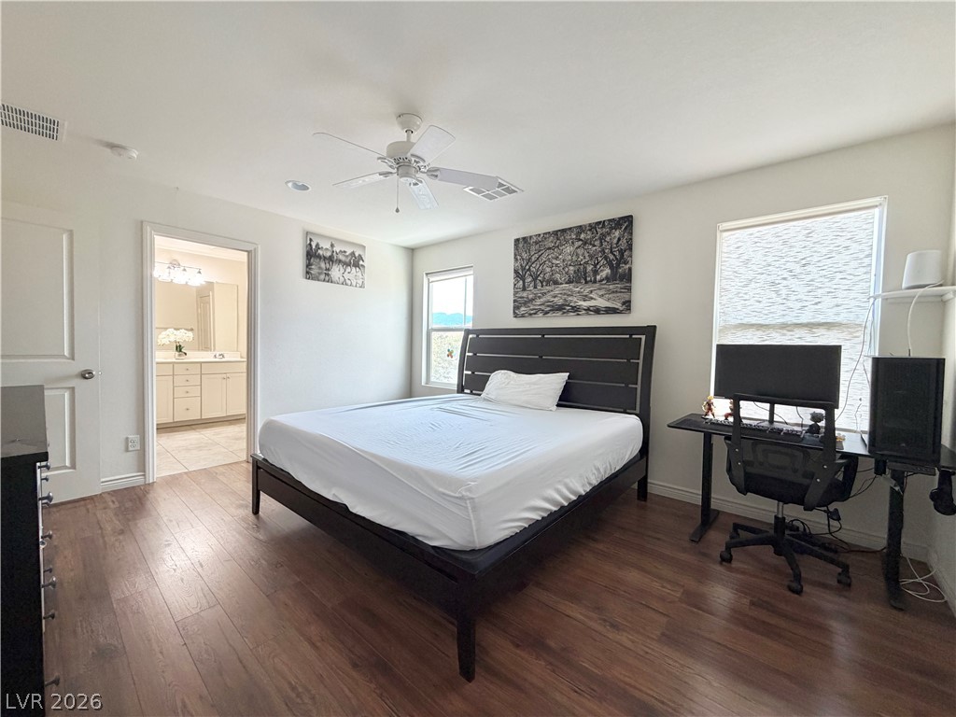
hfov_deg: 102.1
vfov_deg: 85.7
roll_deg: -1.5
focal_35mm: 14
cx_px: 478
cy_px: 358
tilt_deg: -2.4
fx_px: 387
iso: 200
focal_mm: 2.22
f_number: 2.2
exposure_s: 1/120
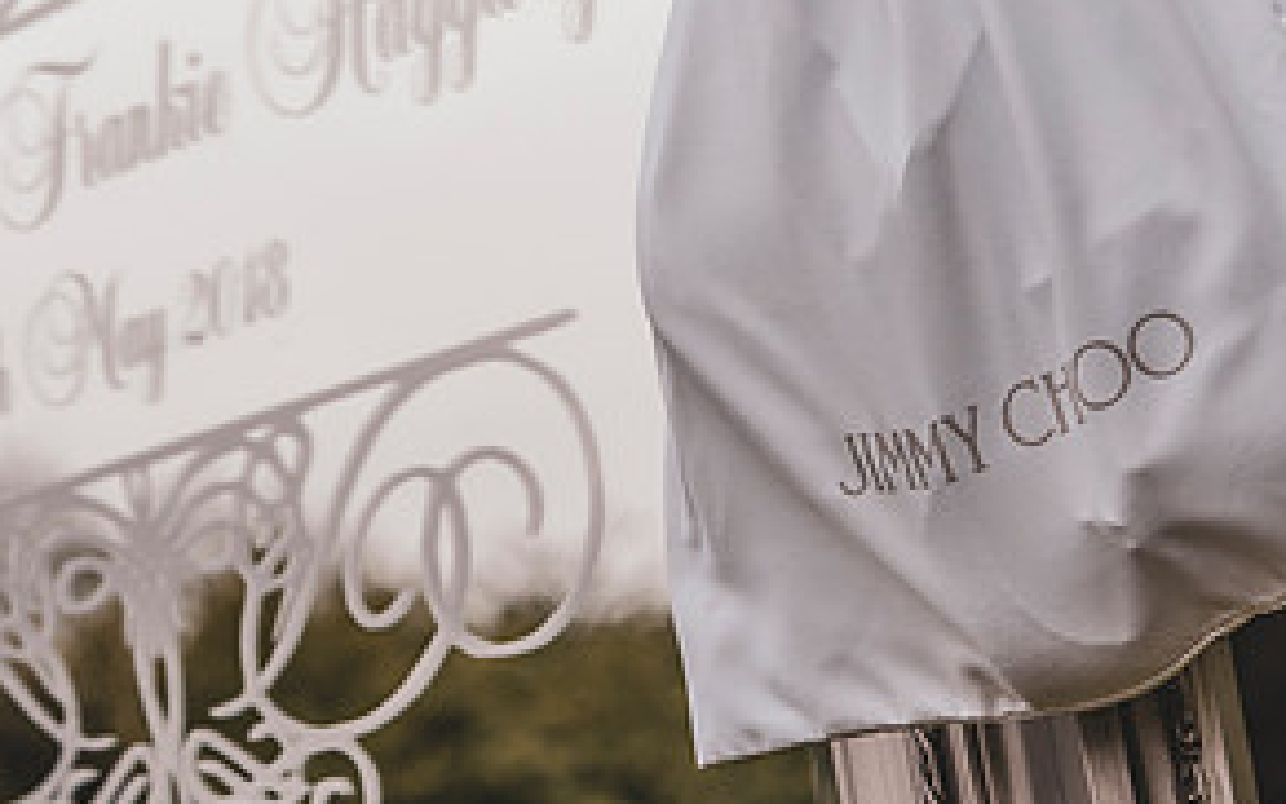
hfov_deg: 17.0
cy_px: 135
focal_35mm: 122
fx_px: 4277
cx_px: 318
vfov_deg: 10.7
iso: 400
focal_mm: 60
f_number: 5.6
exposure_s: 1/1000
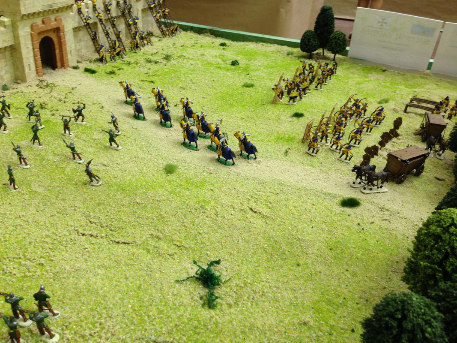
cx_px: 228
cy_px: 172
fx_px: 436
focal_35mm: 33
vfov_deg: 42.9
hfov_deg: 55.4
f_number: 2.4
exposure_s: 1/20
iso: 100
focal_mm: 4.12
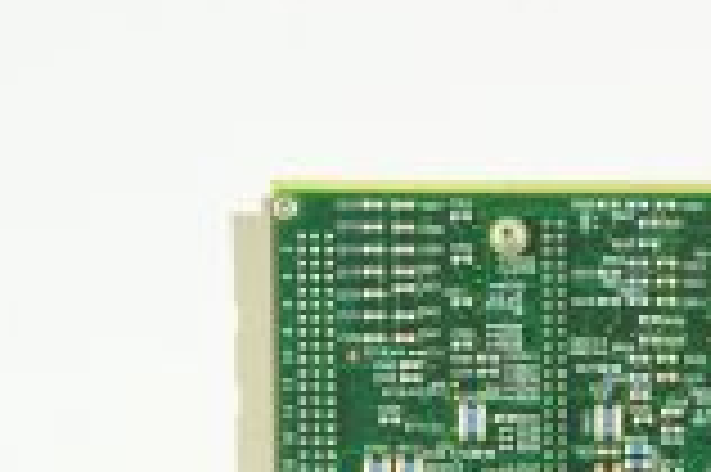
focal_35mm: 198
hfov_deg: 10.1
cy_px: 766
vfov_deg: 6.8
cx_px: 1044
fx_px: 3906
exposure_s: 1/125
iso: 1600
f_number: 8
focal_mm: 52
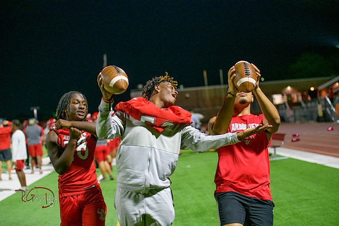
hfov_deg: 28.8
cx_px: 170
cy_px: 113
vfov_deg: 19.5
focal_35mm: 70
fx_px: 659
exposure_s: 1/250
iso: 1600
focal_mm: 70
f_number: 2.8
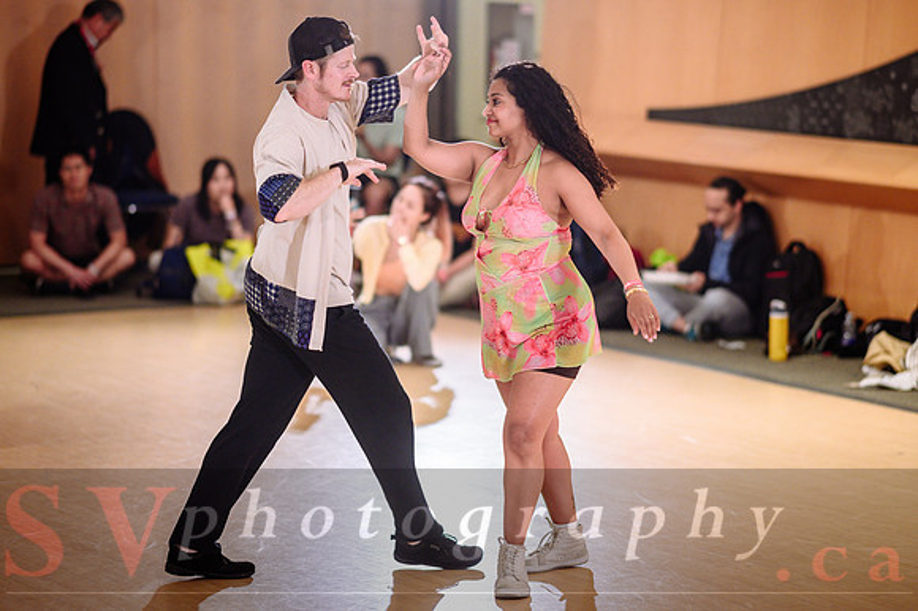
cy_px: 278
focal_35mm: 131
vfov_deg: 10.4
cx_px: 466
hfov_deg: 15.6
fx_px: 3351
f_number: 1.4
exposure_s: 1/400
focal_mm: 105
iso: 1000
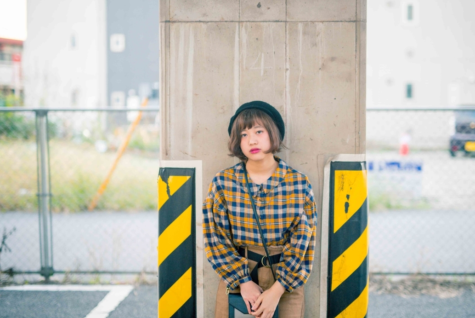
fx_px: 766
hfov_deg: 34.4
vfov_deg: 23.4
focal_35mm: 58
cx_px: 258
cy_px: 152
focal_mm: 50
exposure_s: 1/160
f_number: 1.4
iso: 100
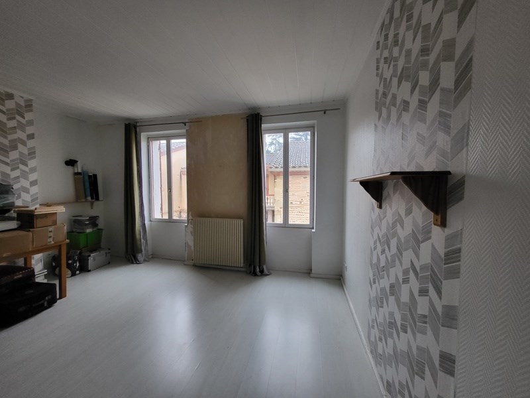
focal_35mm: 13
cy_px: 199
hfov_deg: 106.2
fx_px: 199
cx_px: 265
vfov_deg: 89.9
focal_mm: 1.74
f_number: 2.2
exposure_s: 1/30
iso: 400
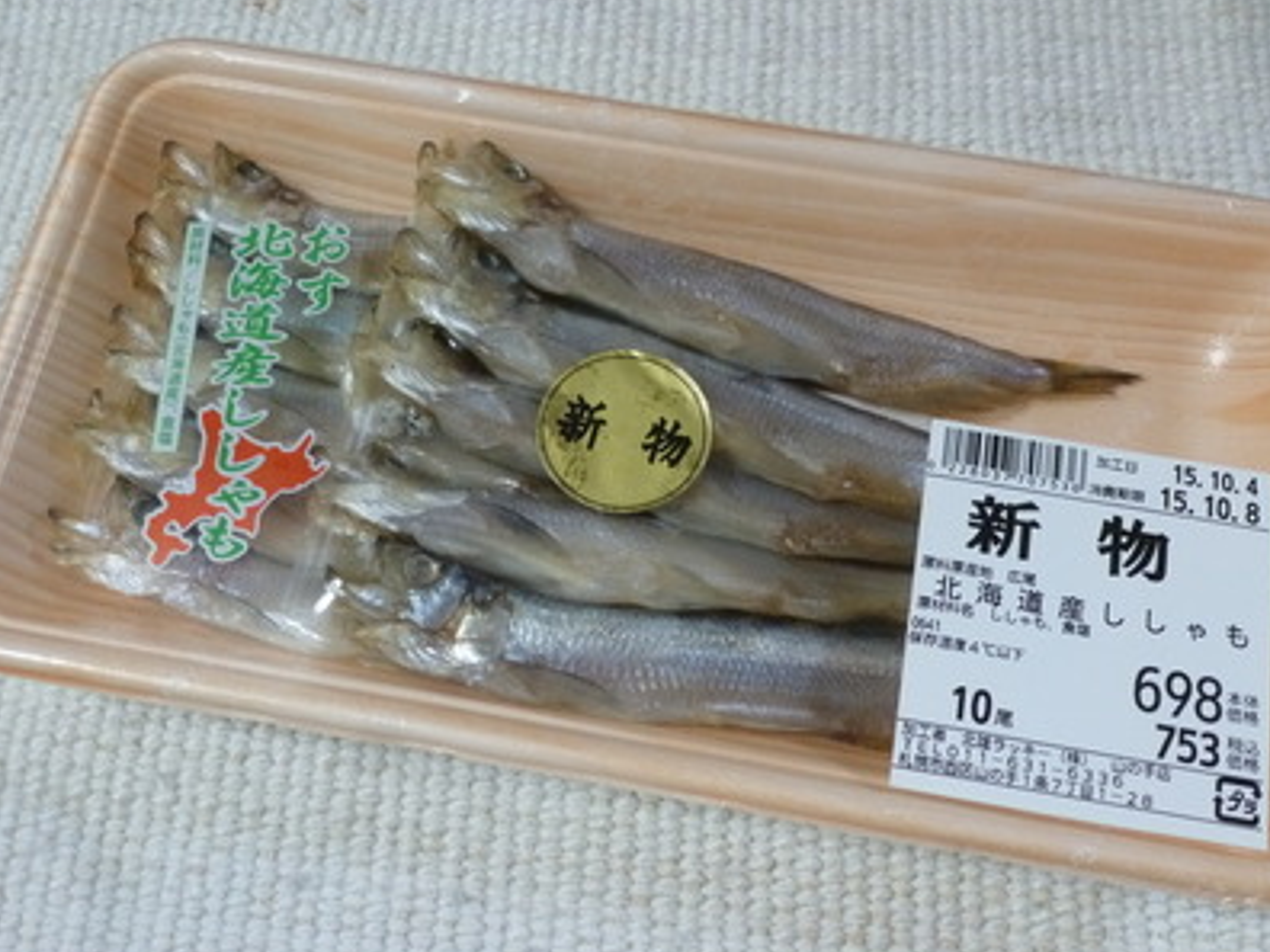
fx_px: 1284
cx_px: 645
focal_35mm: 35
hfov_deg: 52.6
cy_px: 479
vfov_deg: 40.7
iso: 400
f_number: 3.6
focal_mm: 5.9
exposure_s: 1/25
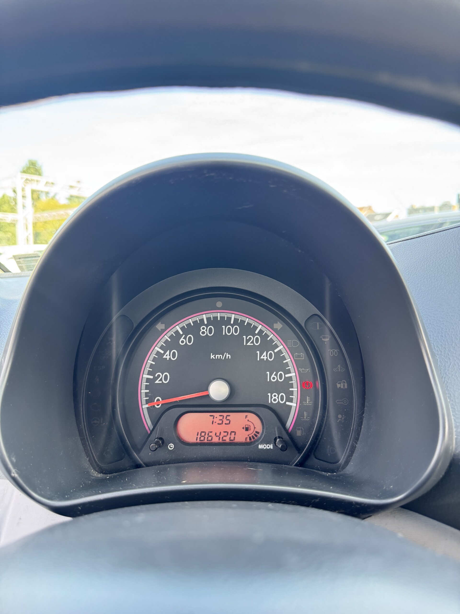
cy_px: 307
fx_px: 425
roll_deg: -0.5
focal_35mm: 24
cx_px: 230
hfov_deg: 56.8
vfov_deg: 71.6
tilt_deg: -5.1
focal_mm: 6.76
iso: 200
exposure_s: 1/121
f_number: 1.78
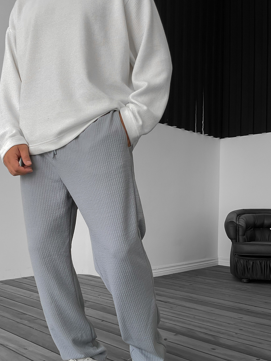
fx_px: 397
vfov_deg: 48.7
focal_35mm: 38
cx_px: 108
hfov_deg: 37.6
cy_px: 215
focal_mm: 3
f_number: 1.8
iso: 25
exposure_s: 1/120
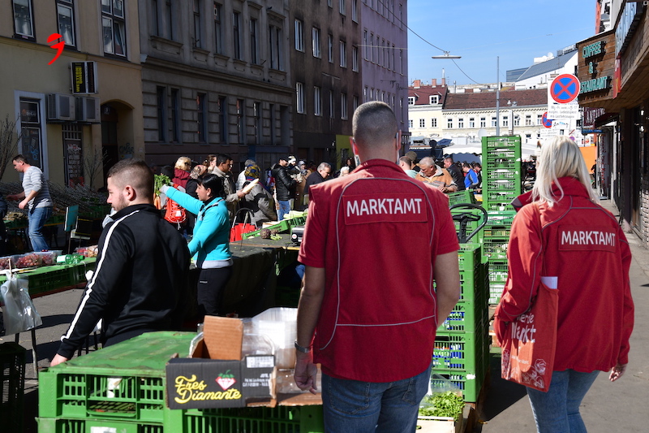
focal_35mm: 52
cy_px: 216
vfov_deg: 26.0
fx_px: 937
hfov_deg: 38.2
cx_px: 324
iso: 200
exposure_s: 1/320
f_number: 10
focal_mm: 35
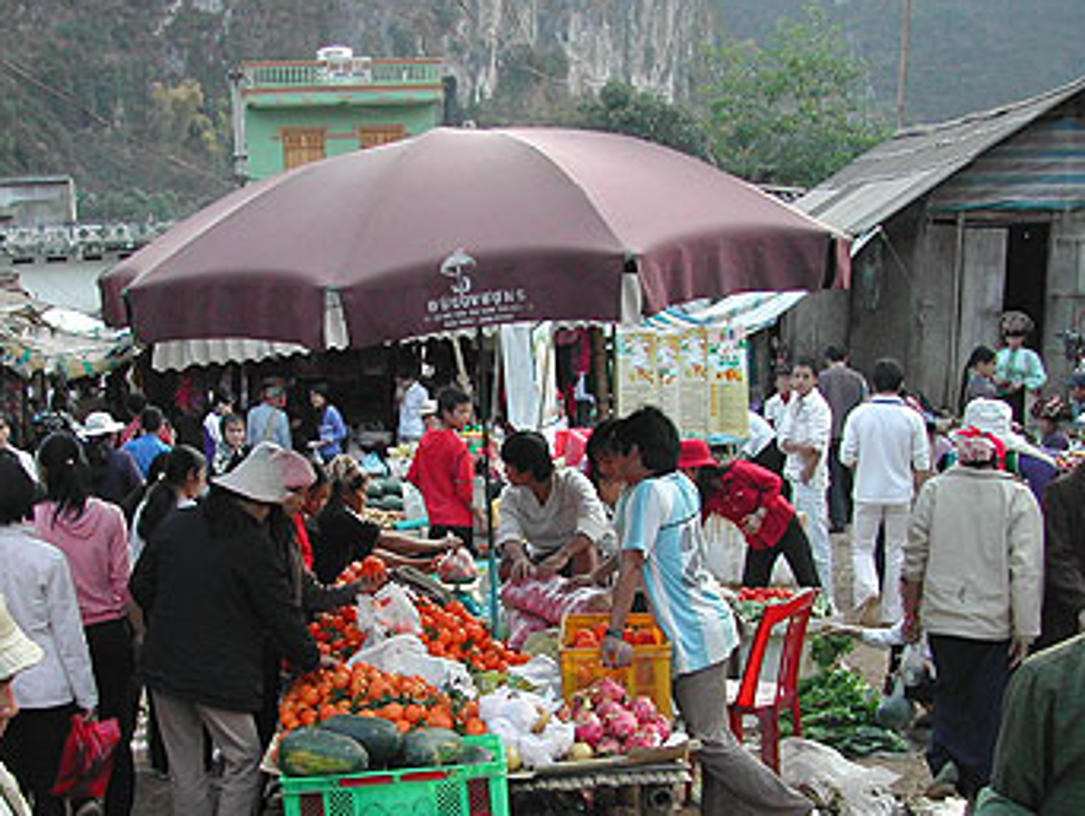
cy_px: 521
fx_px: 1568
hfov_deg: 38.0
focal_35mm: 50
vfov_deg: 29.0
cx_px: 431
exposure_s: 1/102
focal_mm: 8
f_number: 2.8
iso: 100
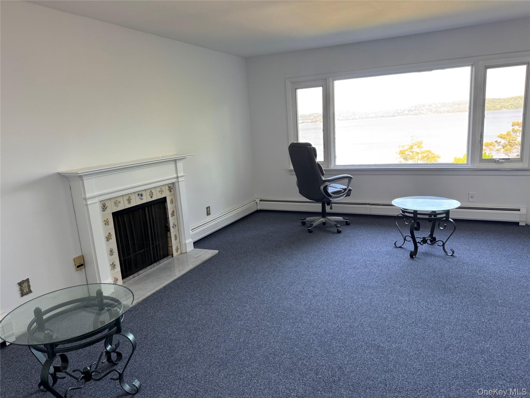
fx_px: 367
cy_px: 199
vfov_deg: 56.8
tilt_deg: -12.1
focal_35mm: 24
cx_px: 265
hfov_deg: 71.6
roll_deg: +4.0
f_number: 1.78
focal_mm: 6.76
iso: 125
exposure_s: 1/121
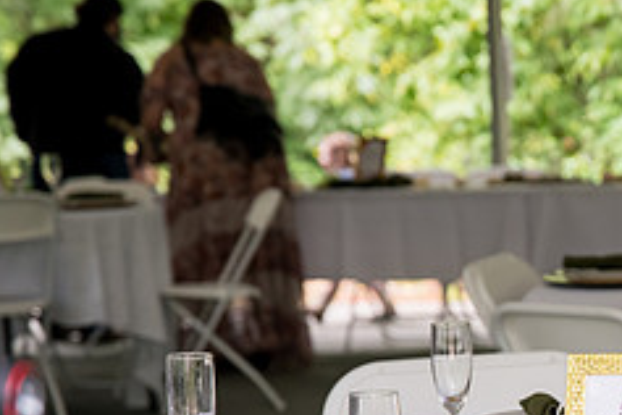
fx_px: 2954
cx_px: 674
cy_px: 435
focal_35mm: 171
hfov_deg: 11.8
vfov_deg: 8.0
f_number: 4
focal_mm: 70
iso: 1600
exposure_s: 1/320
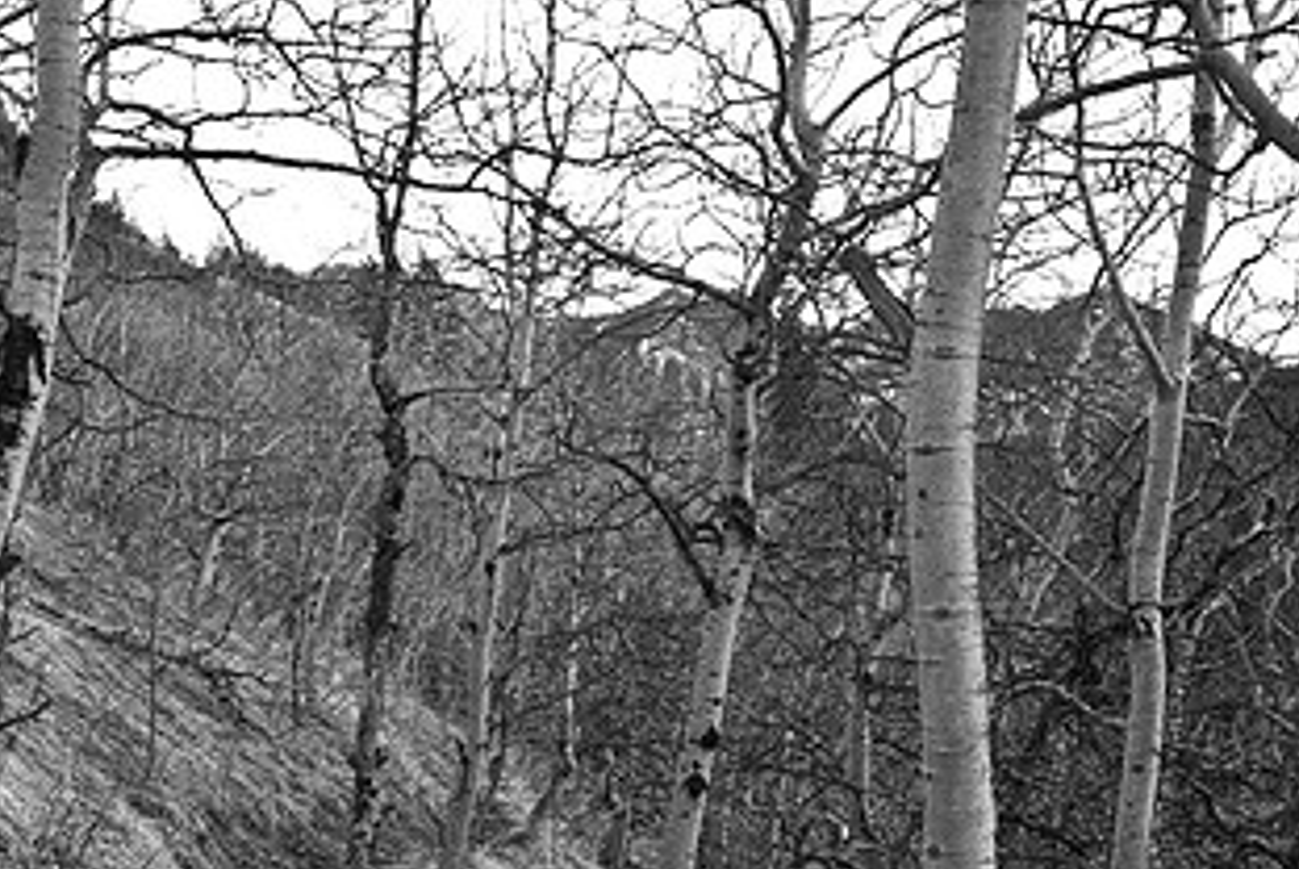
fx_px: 2023
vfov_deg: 23.8
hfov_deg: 35.2
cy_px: 706
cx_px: 414
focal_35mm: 56
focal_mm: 20
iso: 400
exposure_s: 1/40
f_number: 5.6
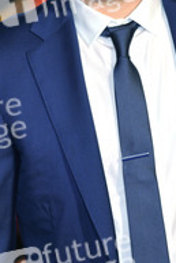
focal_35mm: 415
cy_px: 63
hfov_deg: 3.3
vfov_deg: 5.0
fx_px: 3038
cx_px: 106
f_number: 4
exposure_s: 1/250
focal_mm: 200
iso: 1000
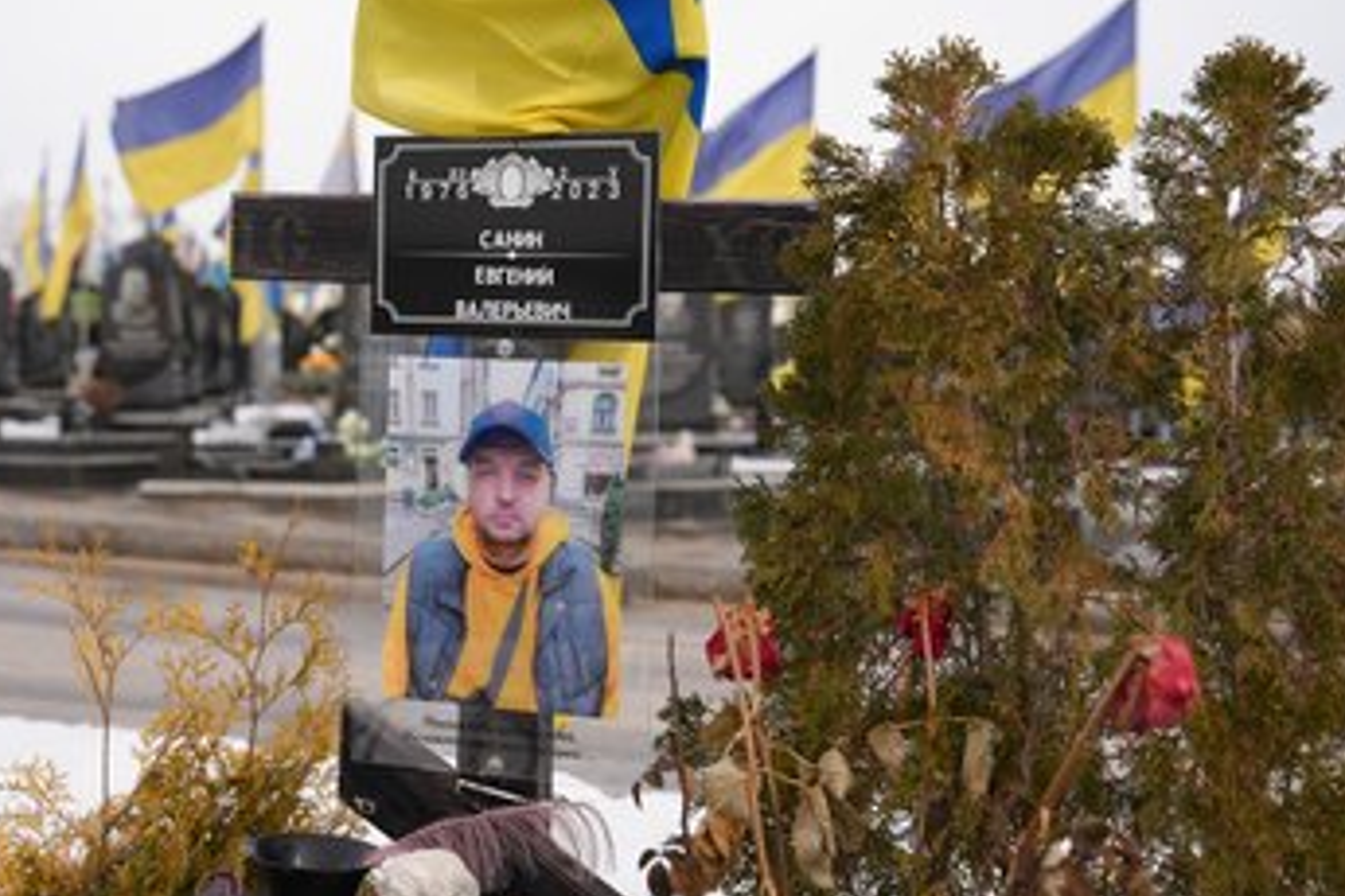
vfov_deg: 23.4
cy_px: 438
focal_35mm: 58
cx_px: 600
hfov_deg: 34.5
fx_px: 2167
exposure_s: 1/320
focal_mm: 50
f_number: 4.5
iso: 80
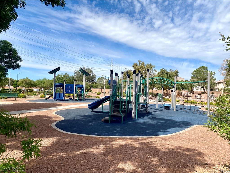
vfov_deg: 53.1
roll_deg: -0.8
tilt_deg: -1.2
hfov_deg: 67.3
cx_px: 115
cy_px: 86
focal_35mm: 26
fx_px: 173
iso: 32
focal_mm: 4.25
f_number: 1.8
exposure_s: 1/3846
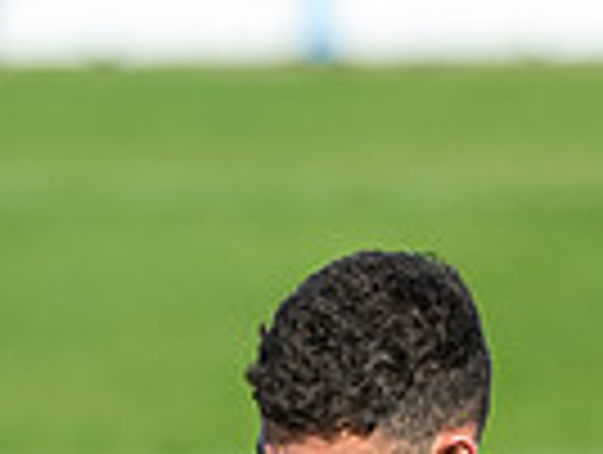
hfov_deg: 3.0
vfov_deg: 2.3
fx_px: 11378
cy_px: 665
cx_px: 380
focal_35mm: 652
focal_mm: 135
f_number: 1.8
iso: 50
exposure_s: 1/2500
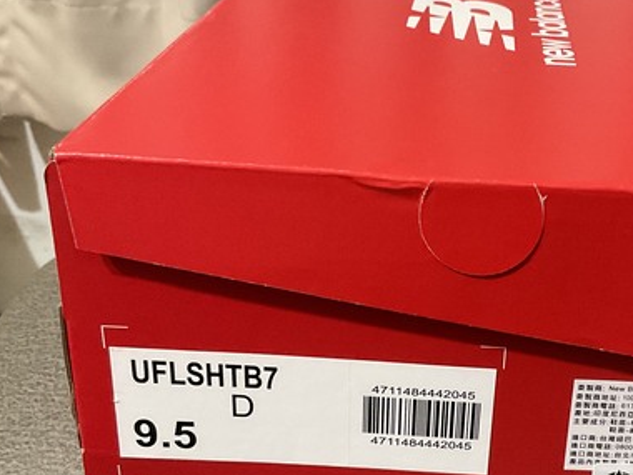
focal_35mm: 55
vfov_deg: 26.5
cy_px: 283
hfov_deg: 34.1
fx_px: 1006
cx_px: 485
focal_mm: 3
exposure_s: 1/30
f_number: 1.8
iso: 400
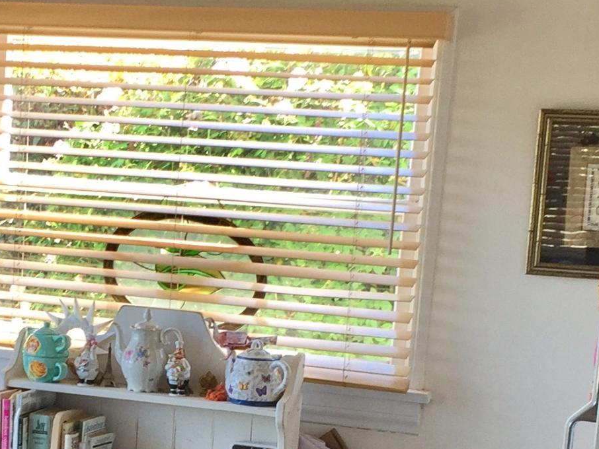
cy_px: 388
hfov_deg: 20.1
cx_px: 73
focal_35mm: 96
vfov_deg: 15.3
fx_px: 1662
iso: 32
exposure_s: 1/60
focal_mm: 4.15
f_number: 2.2
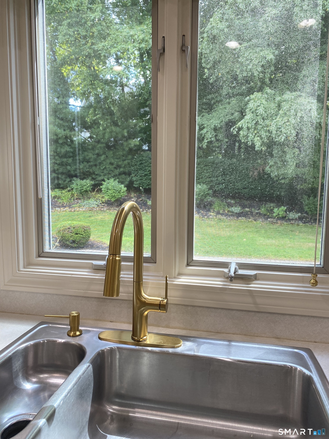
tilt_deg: -5.9
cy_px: 220
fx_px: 329
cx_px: 164
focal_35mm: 26
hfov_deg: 53.1
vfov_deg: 67.3
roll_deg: +0.2
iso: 100
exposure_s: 1/120
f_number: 1.8
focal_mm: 4.25
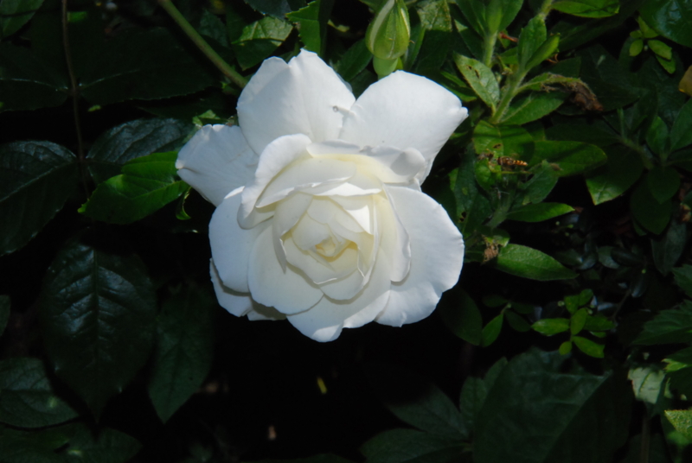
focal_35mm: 345
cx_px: 346
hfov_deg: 6.0
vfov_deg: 4.0
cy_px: 232
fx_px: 6641
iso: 800
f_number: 32
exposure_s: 1/200
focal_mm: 230
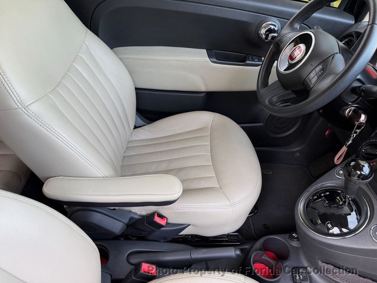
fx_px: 261
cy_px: 142
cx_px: 188
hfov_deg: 71.6
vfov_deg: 56.8
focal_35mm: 24
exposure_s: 1/121
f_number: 1.78
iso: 160
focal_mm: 6.76
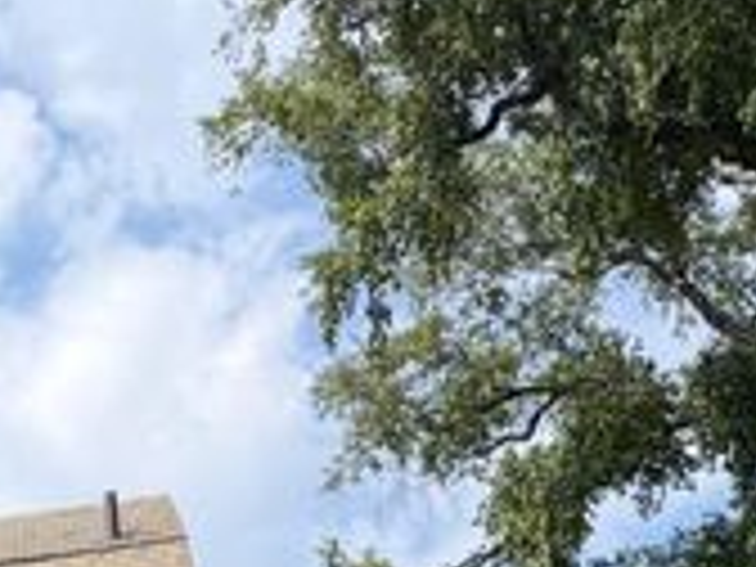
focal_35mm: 85
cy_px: 911
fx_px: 1856
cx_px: -396
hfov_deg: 19.8
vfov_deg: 15.6
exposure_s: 1/3279
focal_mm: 6.76
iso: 100
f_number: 1.78
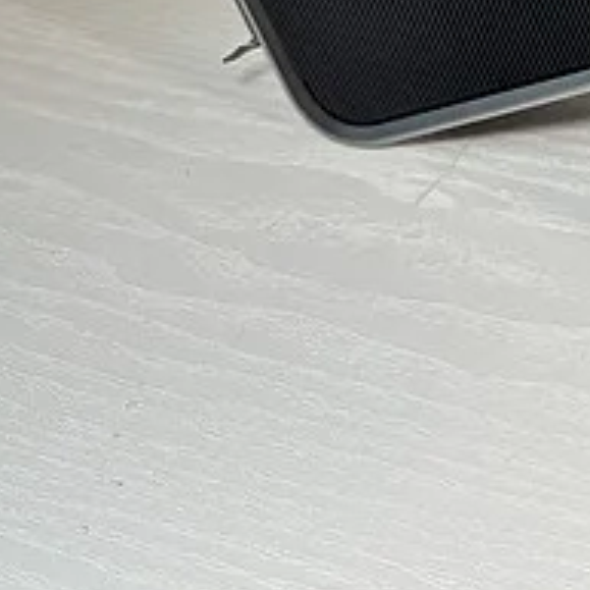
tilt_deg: -22.4
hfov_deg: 16.3
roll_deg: -0.3
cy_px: -157
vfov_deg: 17.6
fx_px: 1793
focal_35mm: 93
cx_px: 997
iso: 125
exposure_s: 1/121
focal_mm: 5.96
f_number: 1.6
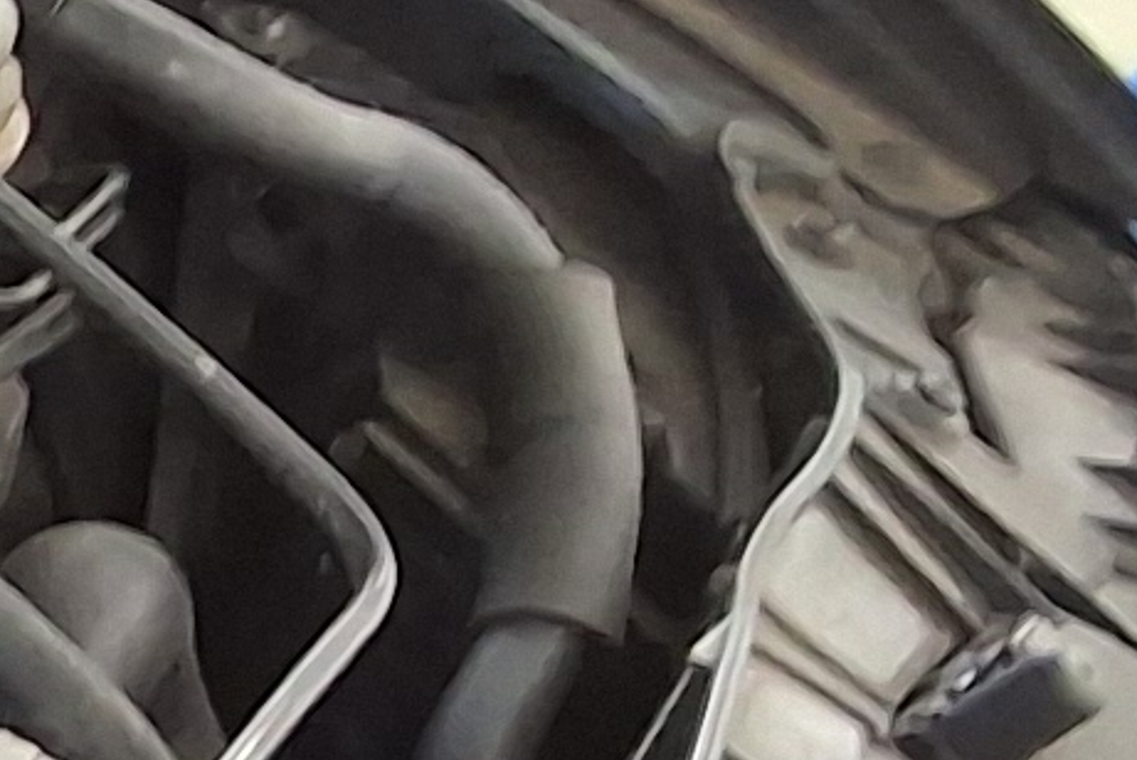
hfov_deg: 8.0
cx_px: -2698
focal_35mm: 206
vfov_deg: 6.6
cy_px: 987
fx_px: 6510
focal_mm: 2.91
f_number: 1.9
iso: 80
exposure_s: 1/40
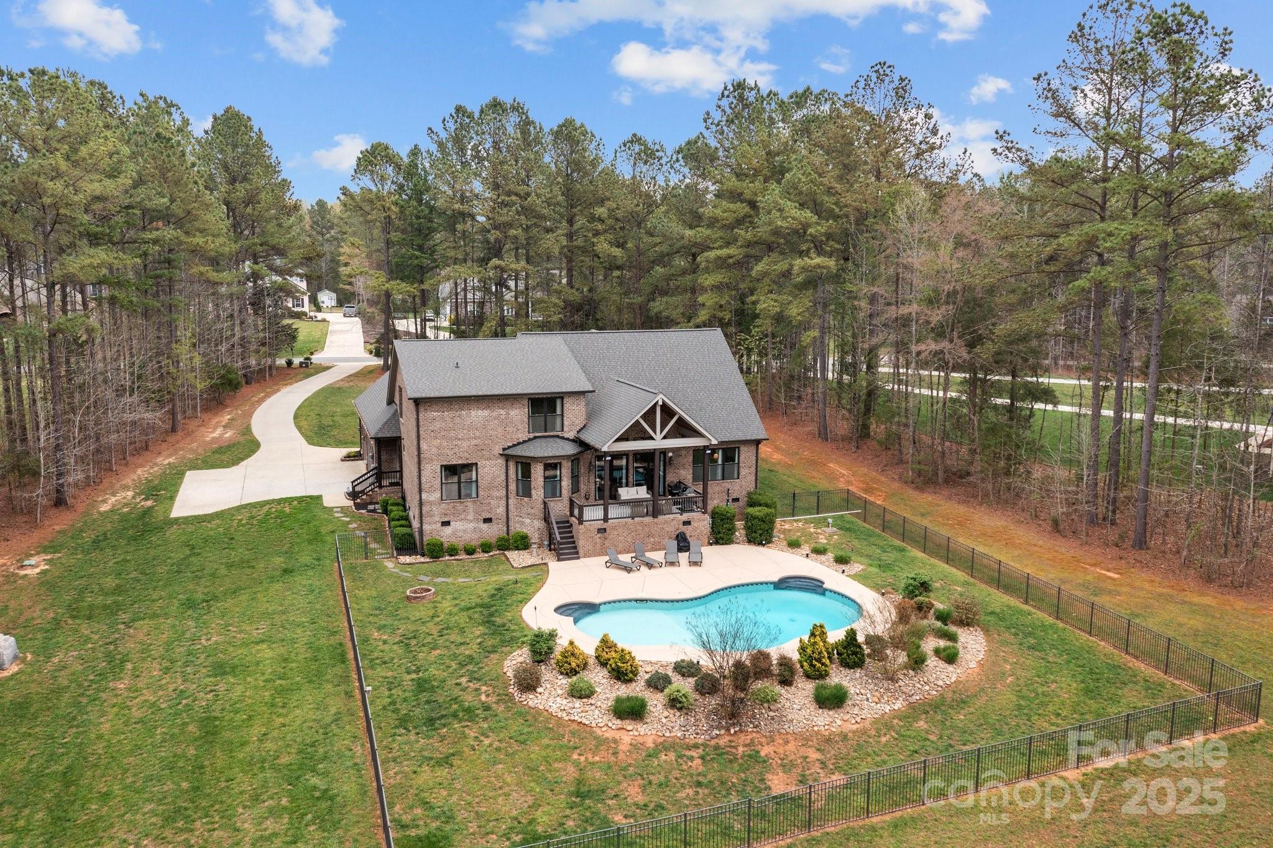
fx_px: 990
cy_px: 424
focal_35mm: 28
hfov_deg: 65.5
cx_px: 636
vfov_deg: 46.4
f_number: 4.5
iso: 100
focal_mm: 10.26
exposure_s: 1/120
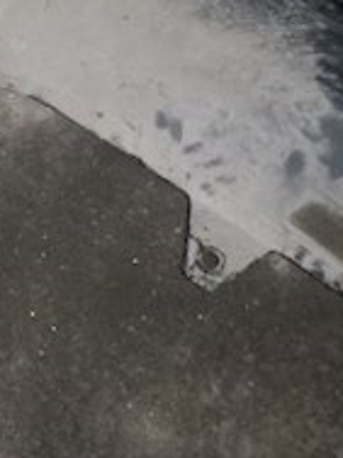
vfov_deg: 21.4
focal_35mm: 85
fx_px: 1123
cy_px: -85
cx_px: -212
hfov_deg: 15.6
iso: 400
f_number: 3.9
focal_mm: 4.5
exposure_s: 1/60
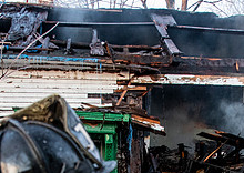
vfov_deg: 18.3
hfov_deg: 27.4
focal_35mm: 72
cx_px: 163
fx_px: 498
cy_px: 230
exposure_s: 1/125
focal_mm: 16
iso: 1250
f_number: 4
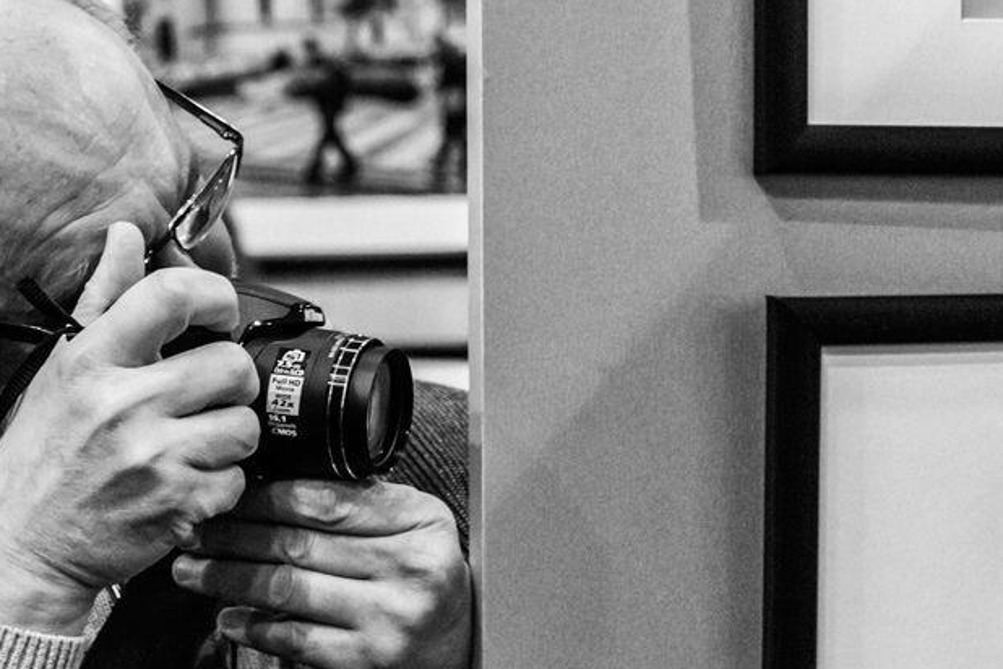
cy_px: 304
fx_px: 4262
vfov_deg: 9.0
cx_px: 325
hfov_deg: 13.4
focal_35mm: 153
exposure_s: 1/40
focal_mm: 70
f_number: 5.6
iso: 1600
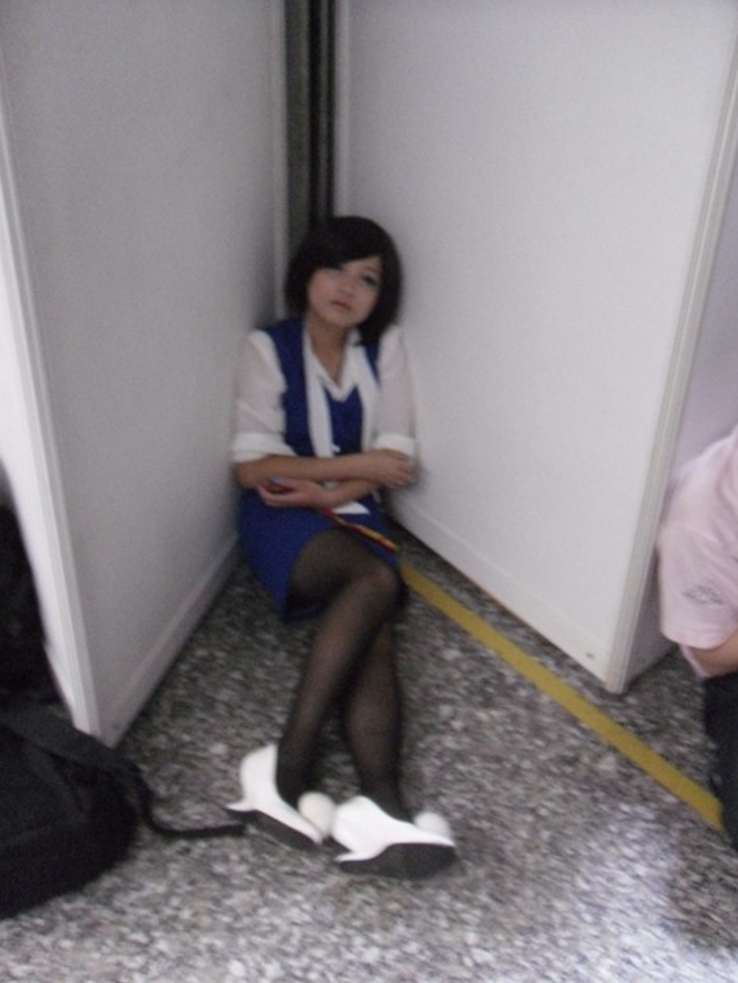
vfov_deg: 41.2
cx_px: 371
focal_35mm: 46
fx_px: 1307
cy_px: 499
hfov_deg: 31.5
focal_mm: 6.3
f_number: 3.5
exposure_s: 1/10
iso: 800
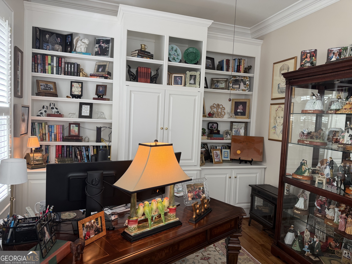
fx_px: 244
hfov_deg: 71.6
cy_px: 132
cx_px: 176
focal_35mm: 24
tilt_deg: -3.3
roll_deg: -2.4
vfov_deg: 56.8
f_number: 1.78
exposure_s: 1/120
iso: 125
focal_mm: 6.76
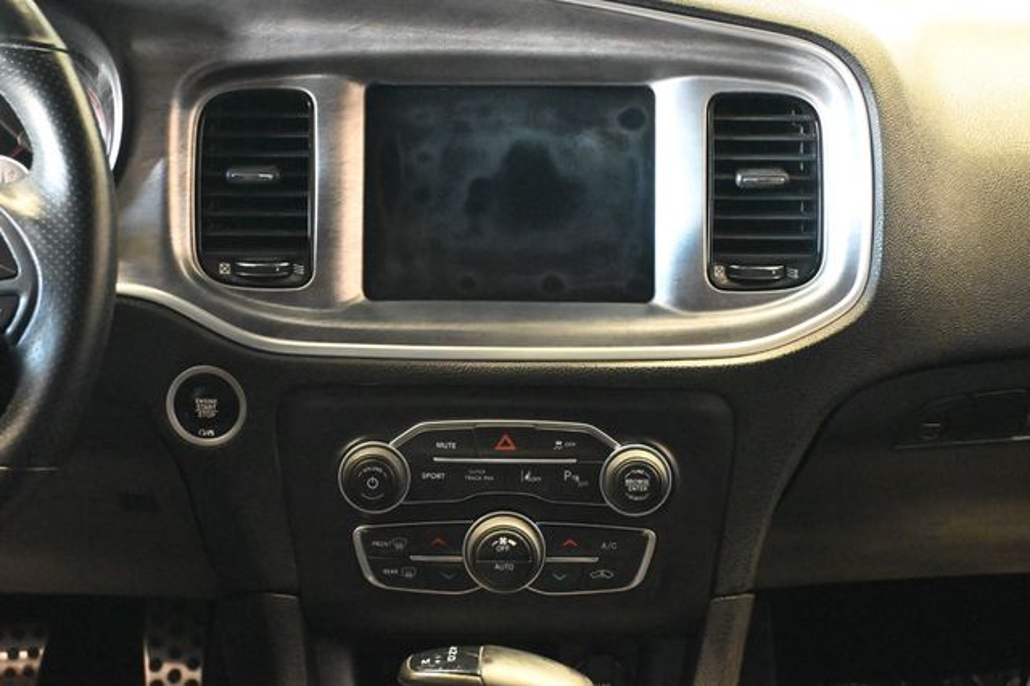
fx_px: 1673
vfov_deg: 23.2
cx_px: 515
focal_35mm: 58
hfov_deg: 34.2
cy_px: 343
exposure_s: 1/13
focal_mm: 39
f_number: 5.6
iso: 12800
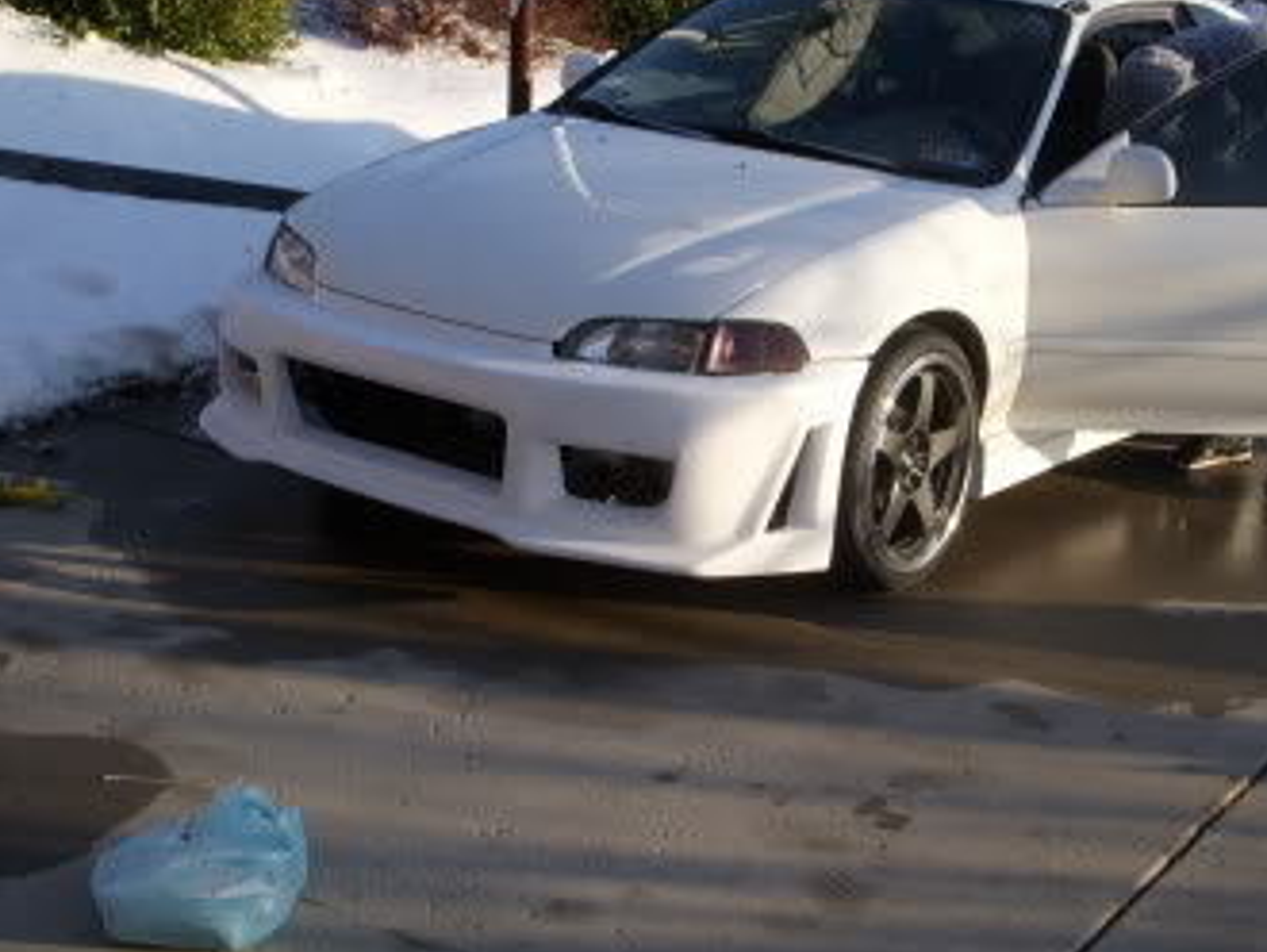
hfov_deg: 34.1
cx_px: 806
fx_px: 2051
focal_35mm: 56
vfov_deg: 26.1
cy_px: 370
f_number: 3.3
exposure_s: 1/640
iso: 100
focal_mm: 6.3
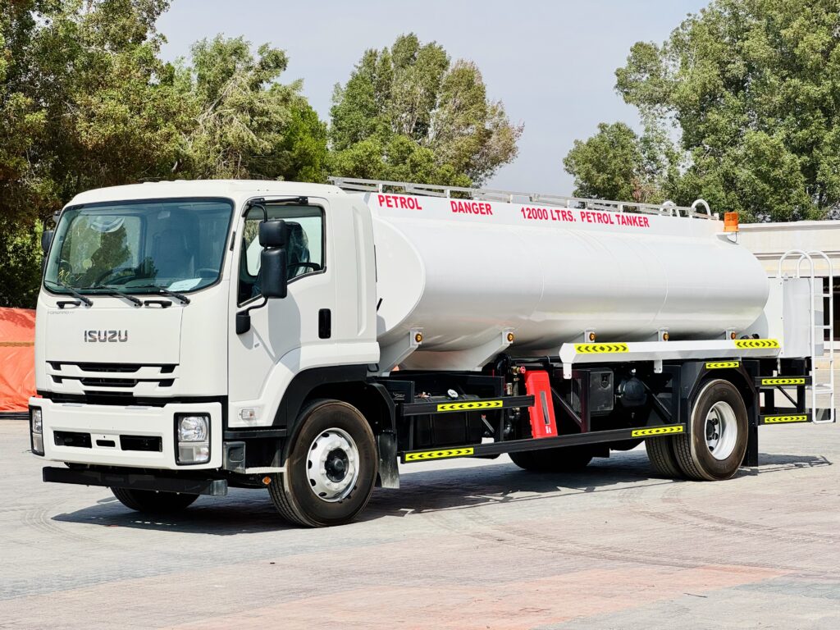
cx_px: 420
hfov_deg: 25.3
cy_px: 315
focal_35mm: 77
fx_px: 1869
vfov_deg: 19.1
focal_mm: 9
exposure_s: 1/1698
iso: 25
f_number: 2.8
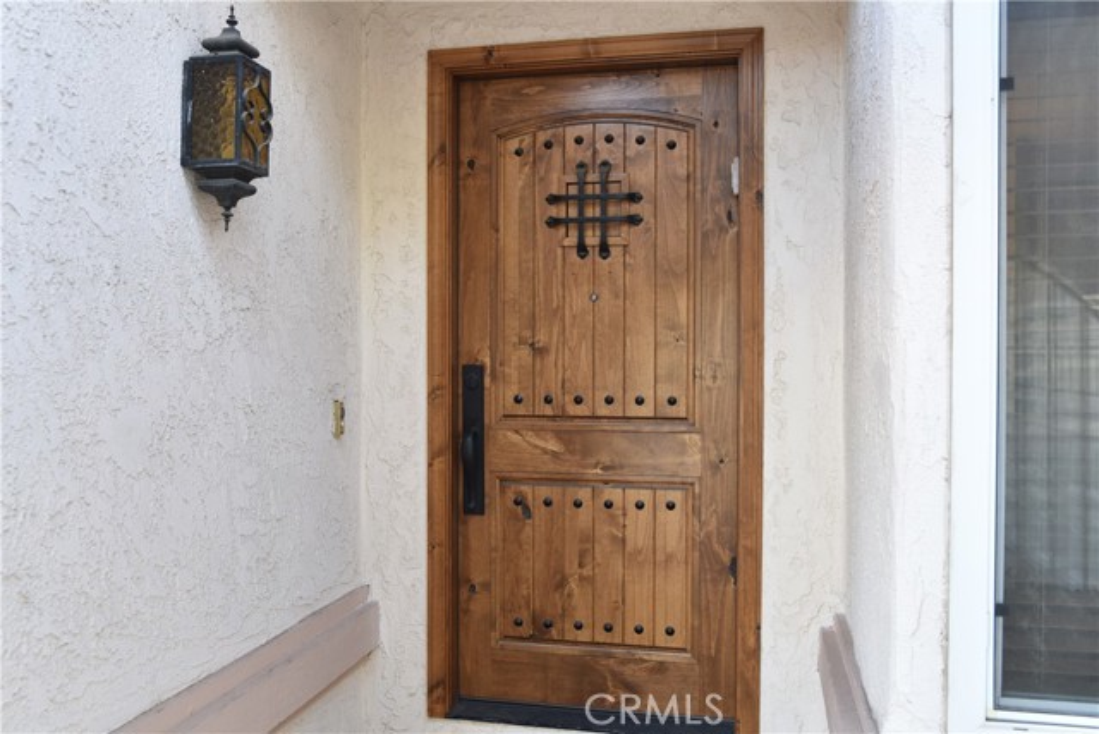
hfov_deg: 60.3
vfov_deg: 42.3
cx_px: 550
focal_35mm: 31
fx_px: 947
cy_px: 367
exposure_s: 1/100
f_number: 5
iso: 800
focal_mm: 31
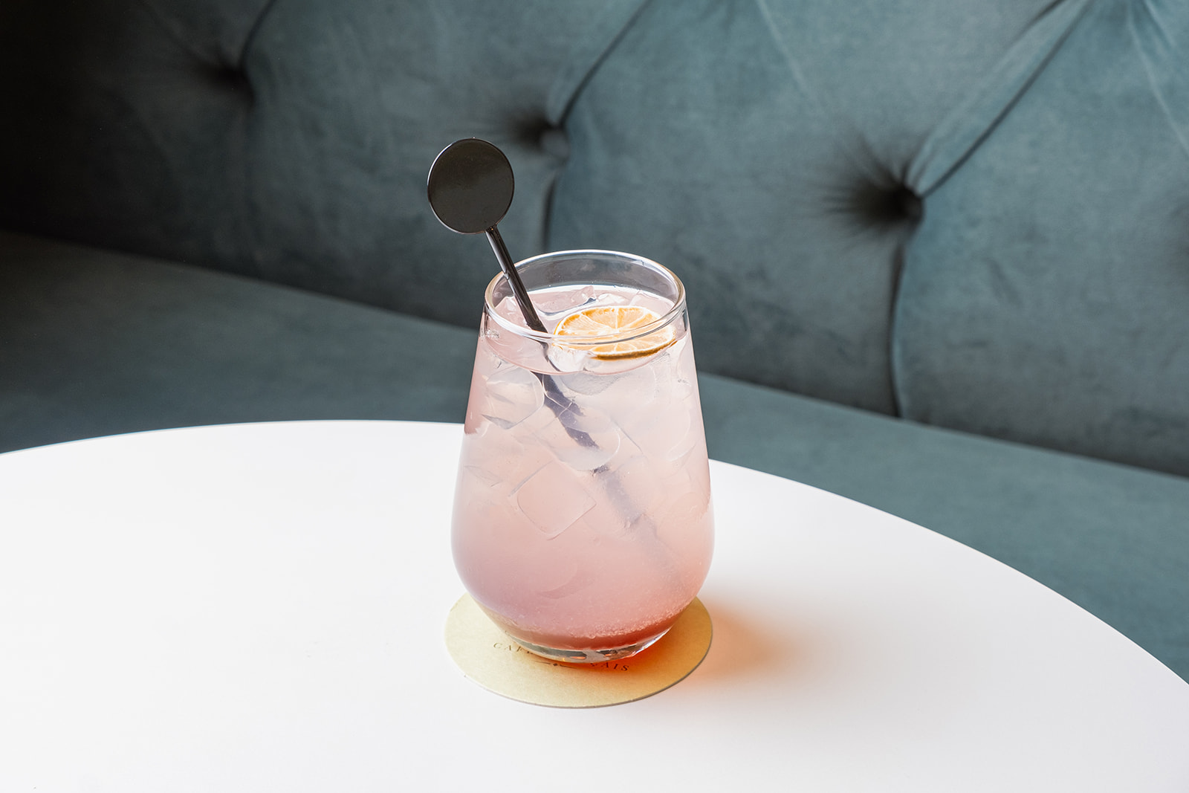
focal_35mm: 83
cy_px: 396
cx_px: 594
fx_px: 2741
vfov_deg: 16.5
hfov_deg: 24.5
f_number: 8
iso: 200
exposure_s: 1/100
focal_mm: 55
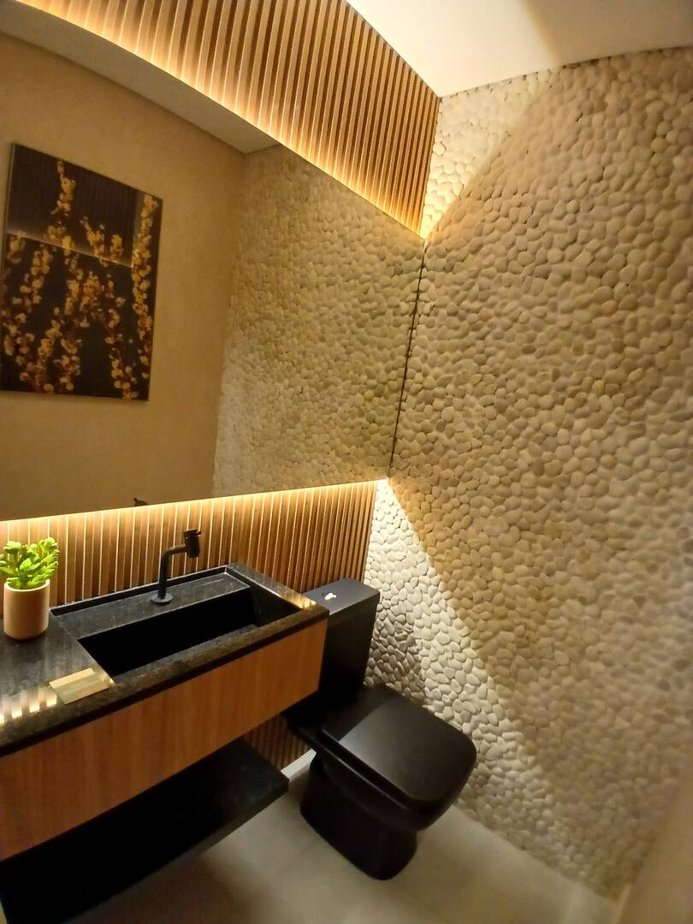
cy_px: 462
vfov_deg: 91.0
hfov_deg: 74.7
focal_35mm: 17
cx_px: 346
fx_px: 454
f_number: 2.2
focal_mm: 1.4
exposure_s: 1/30
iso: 200
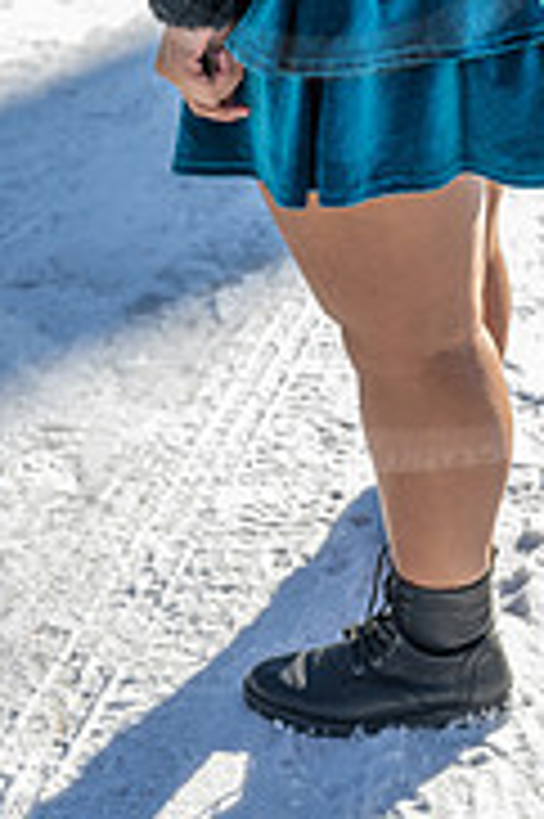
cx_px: 333
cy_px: -112
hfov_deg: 15.3
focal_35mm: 89
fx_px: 2021
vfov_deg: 21.5
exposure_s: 1/640
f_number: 2.8
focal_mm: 36
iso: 125
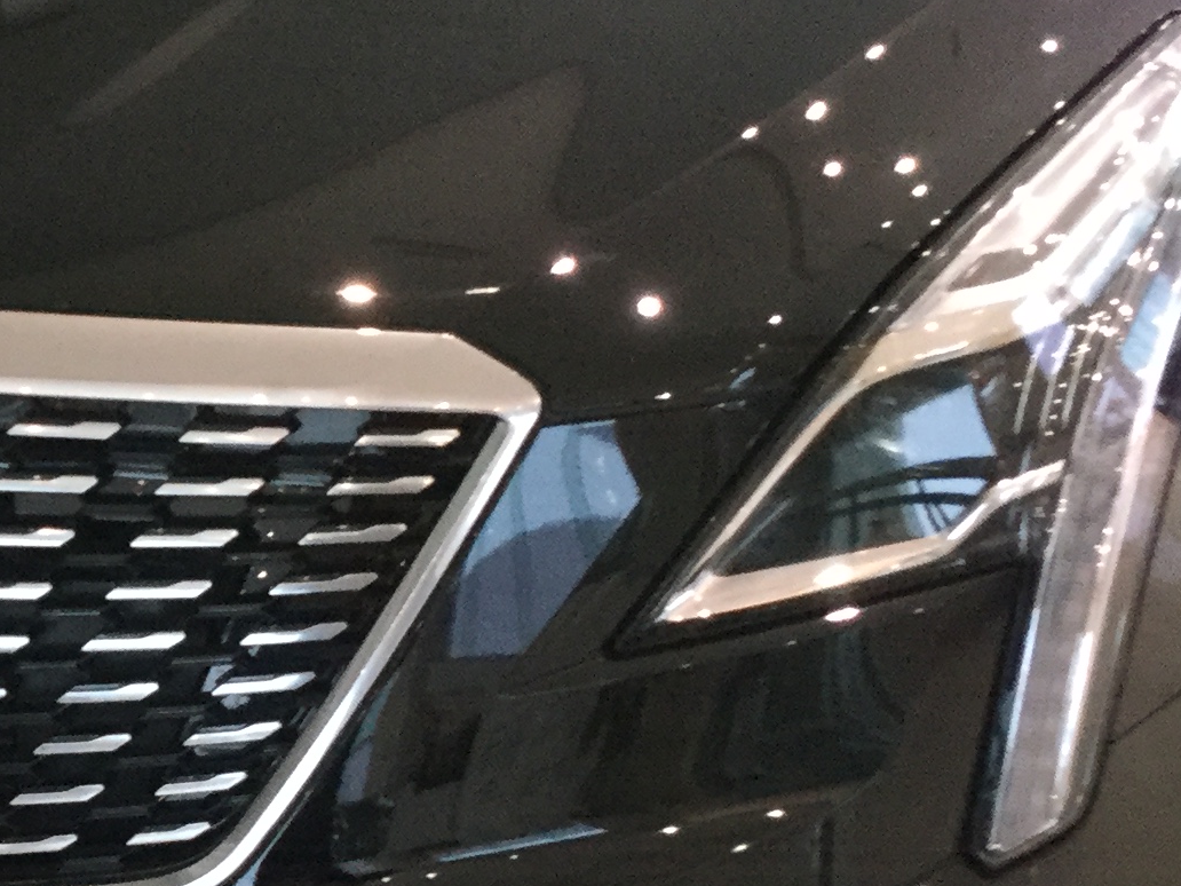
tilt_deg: -17.5
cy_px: 563
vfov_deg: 15.1
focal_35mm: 98
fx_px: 3343
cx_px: -98
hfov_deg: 19.3
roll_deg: -2.5
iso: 125
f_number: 2.4
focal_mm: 3.3
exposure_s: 1/33
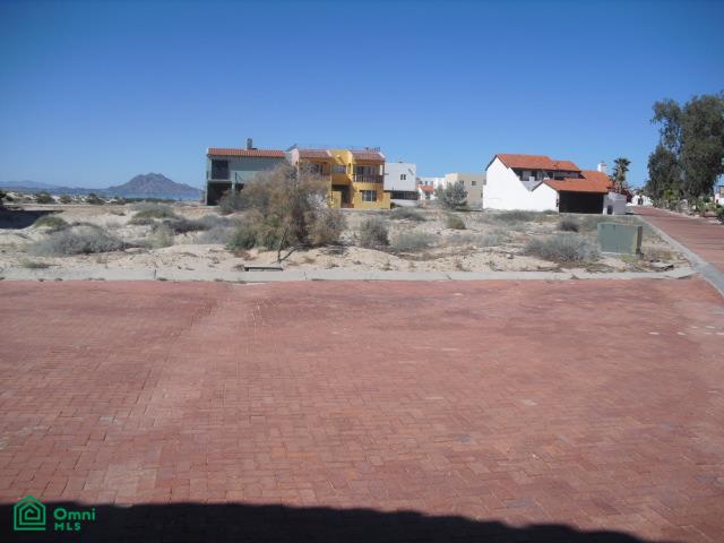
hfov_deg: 51.4
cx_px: 362
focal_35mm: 36
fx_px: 753
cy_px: 272
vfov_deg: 39.7
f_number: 7.8
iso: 64
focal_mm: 6.3
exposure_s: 1/250
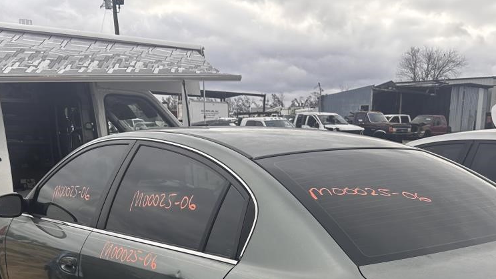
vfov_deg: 24.5
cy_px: 318
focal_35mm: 45
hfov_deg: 45.3
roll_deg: -0.4
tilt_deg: -15.4
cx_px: 295
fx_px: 592
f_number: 1.78
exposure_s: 1/750
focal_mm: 6.86
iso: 80
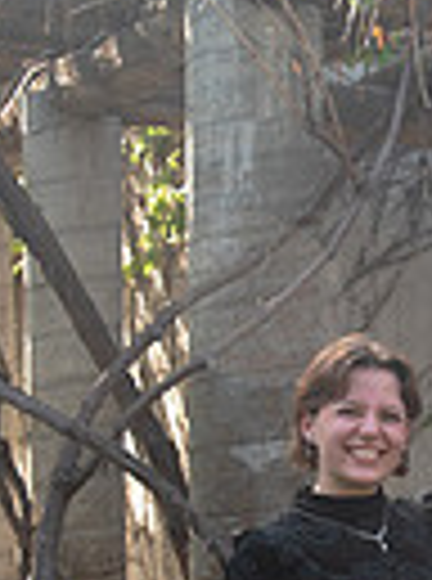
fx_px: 2475
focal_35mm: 148
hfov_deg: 9.7
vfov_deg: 12.9
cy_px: 760
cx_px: 616
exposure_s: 1/125
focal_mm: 44
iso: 250
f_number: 6.3
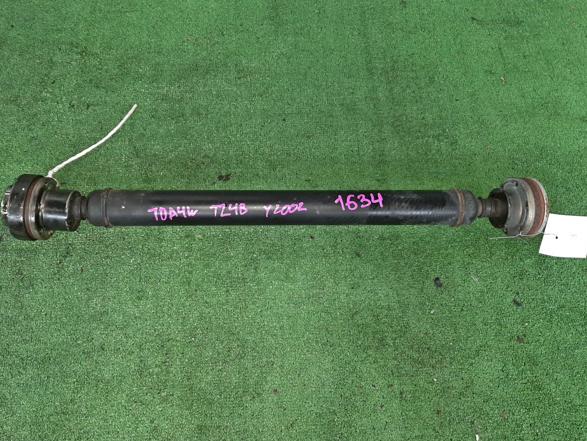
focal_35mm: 28
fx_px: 475
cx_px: 275
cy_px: 220
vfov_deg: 49.8
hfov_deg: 63.4
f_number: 1.7
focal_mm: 3.93
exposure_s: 1/50
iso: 163
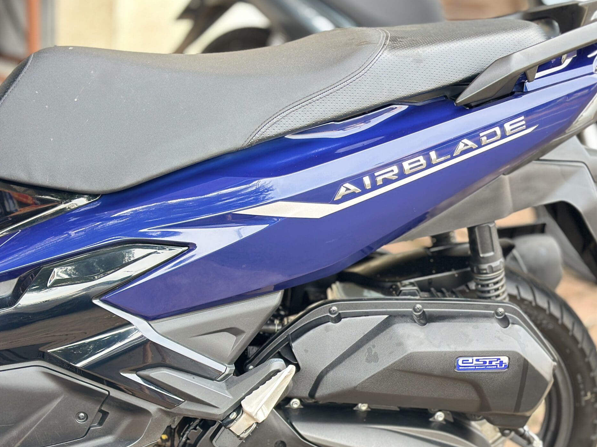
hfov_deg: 29.3
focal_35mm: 66
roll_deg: -5.2
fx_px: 1138
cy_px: 299
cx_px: 346
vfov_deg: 22.2
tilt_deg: -17.1
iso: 125
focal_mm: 6.86
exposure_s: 1/114
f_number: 1.78
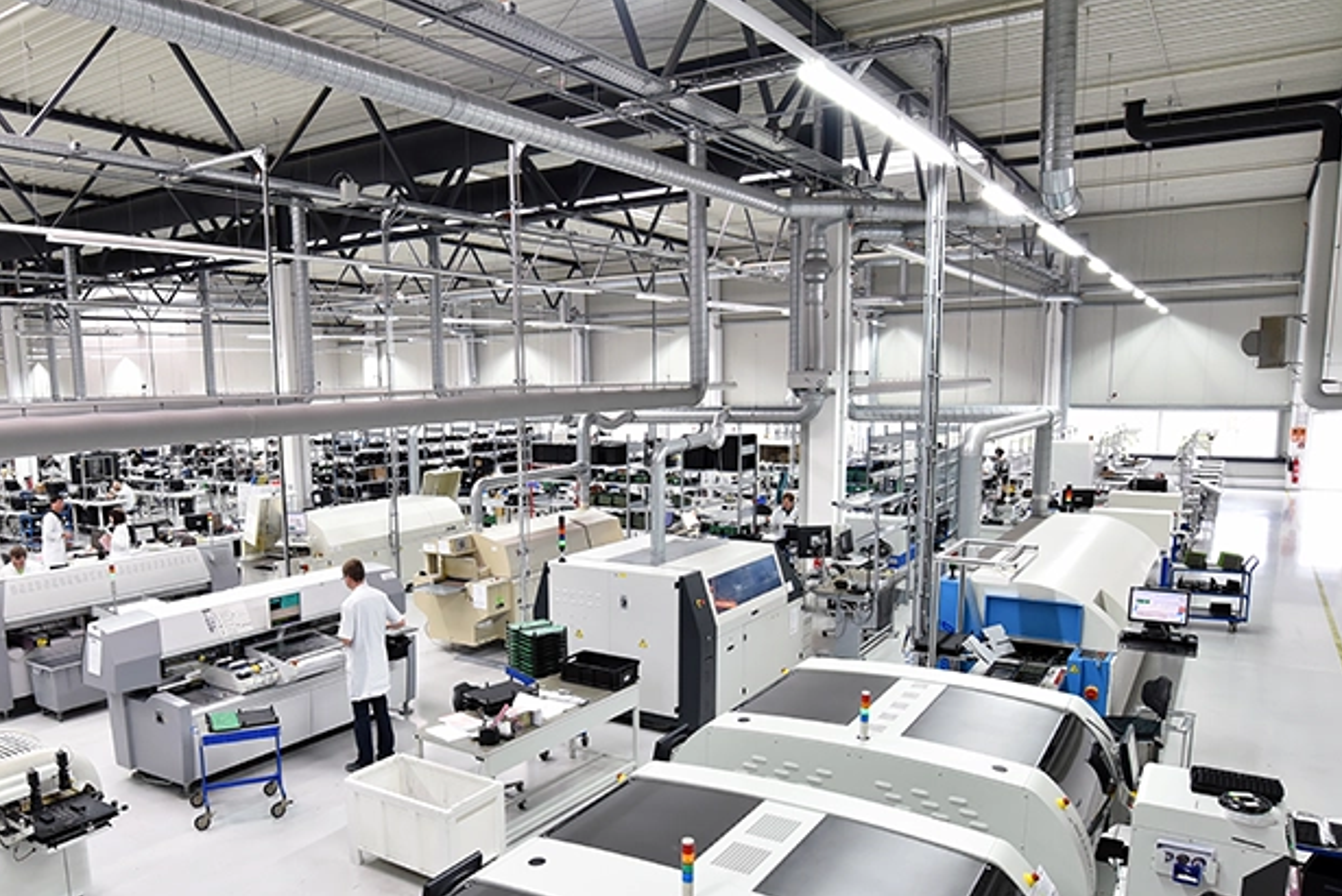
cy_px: 541
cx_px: 539
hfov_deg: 68.7
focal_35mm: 26
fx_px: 970
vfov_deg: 49.3
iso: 1600
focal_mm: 20
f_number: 8
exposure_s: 1/50
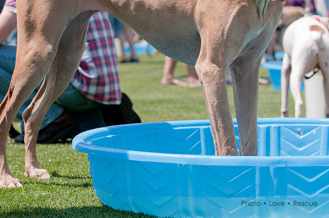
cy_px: 109
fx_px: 1095
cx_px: 164
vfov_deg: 11.4
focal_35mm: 120
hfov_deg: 17.1
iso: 200
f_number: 5.6
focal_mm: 80
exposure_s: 1/640
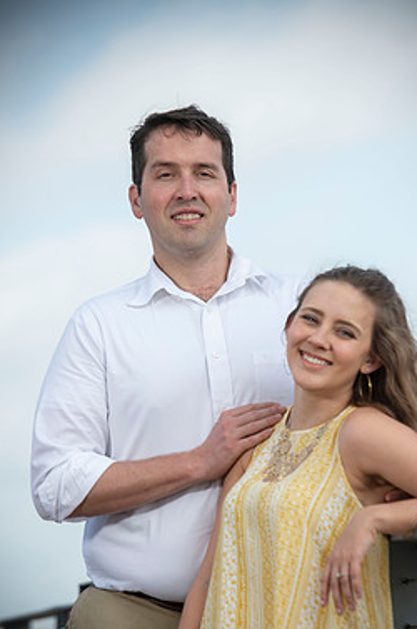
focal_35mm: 203
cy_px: 367
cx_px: 246
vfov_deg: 10.1
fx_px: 3540
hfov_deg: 6.7
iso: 50
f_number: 5.6
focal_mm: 170
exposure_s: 1/200
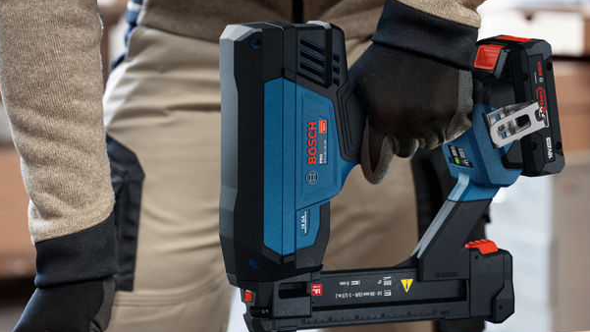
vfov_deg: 13.1
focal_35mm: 92
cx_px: 304
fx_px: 1439
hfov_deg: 23.2
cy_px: 212
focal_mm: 66
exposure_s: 1/80
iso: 1250
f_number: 3.2
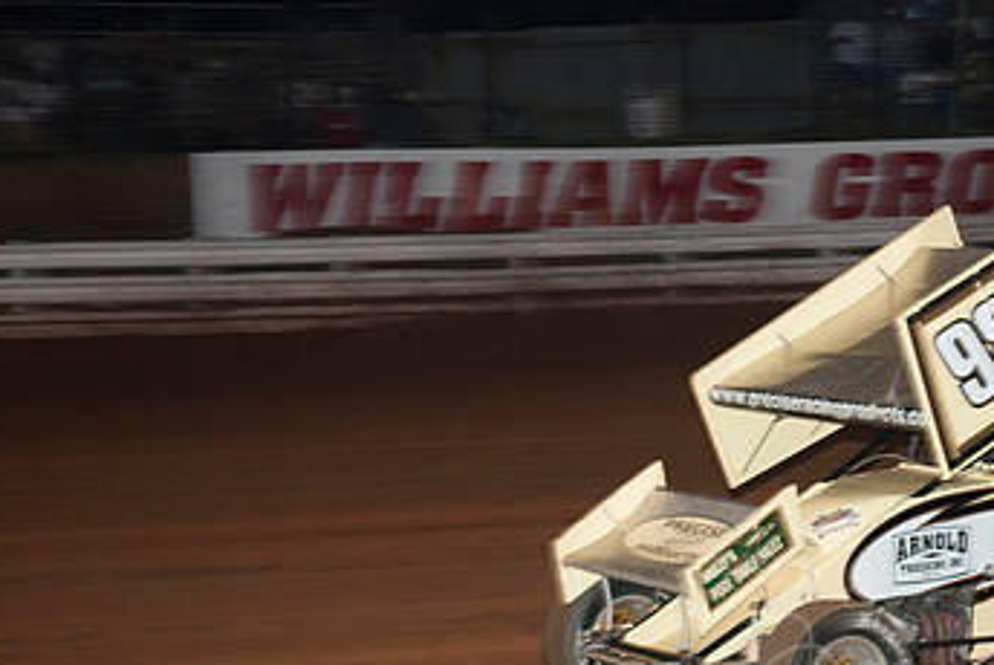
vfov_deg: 14.2
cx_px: 751
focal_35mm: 96
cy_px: 460
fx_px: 2653
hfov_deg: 21.0
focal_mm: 38
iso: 250
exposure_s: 1/125
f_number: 4.2
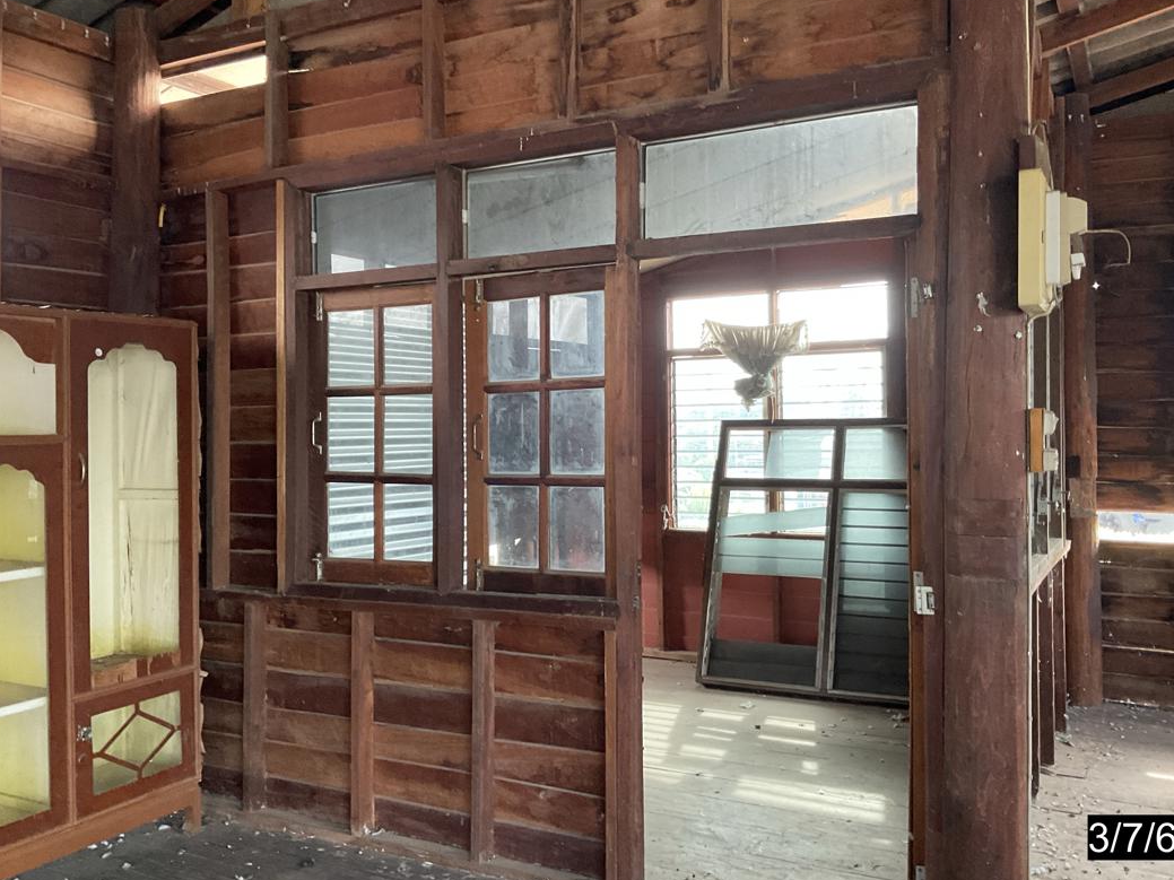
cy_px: 415
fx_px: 1085
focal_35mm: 32
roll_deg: +2.6
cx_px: 593
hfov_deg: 56.8
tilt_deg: -0.2
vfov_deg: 44.1
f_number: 1.8
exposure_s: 1/60
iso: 250
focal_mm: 3
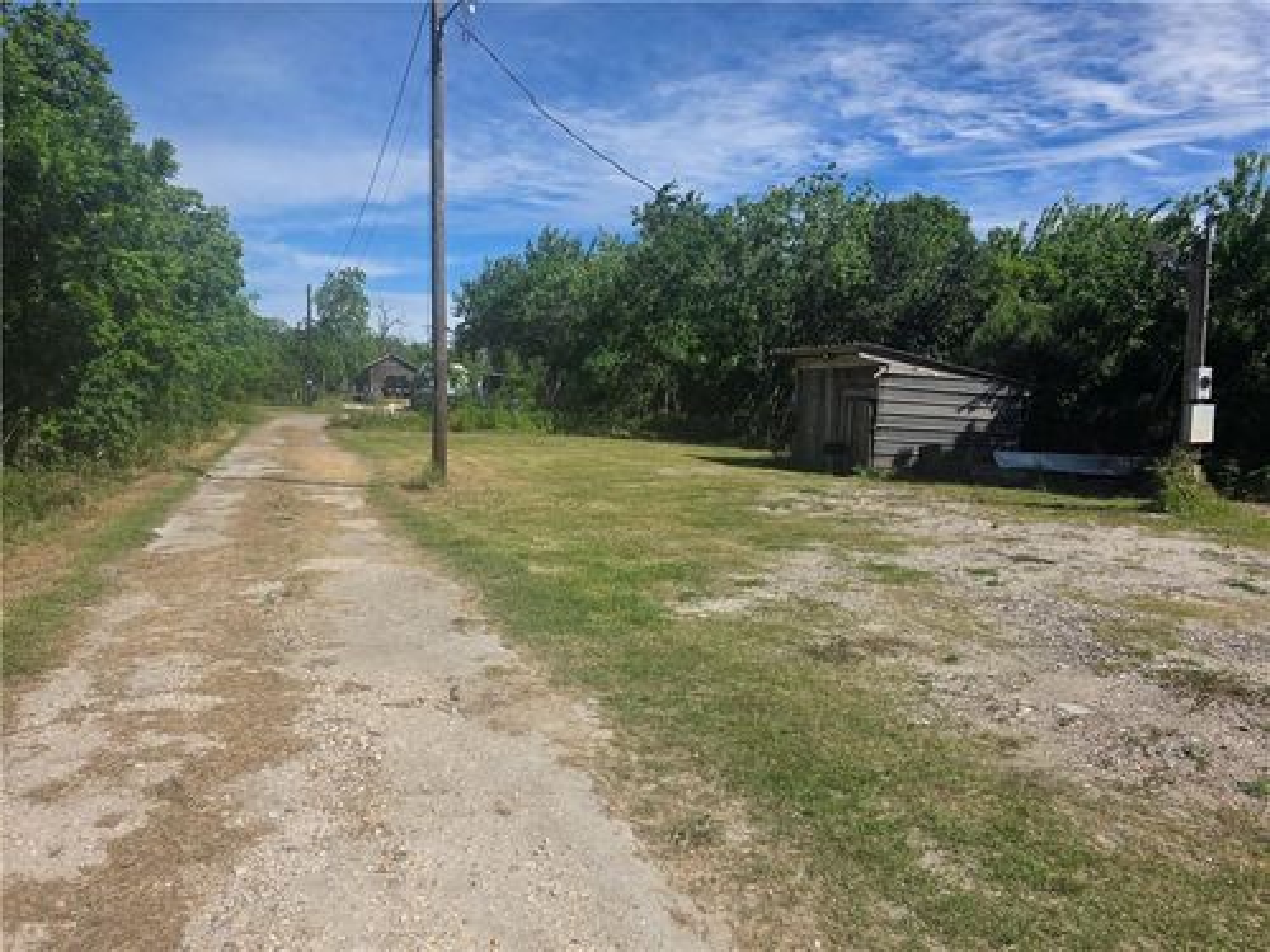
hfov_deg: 73.9
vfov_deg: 58.9
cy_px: 476
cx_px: 635
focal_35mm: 23
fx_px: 844
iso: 80
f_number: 1.7
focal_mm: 6.3
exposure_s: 1/7626
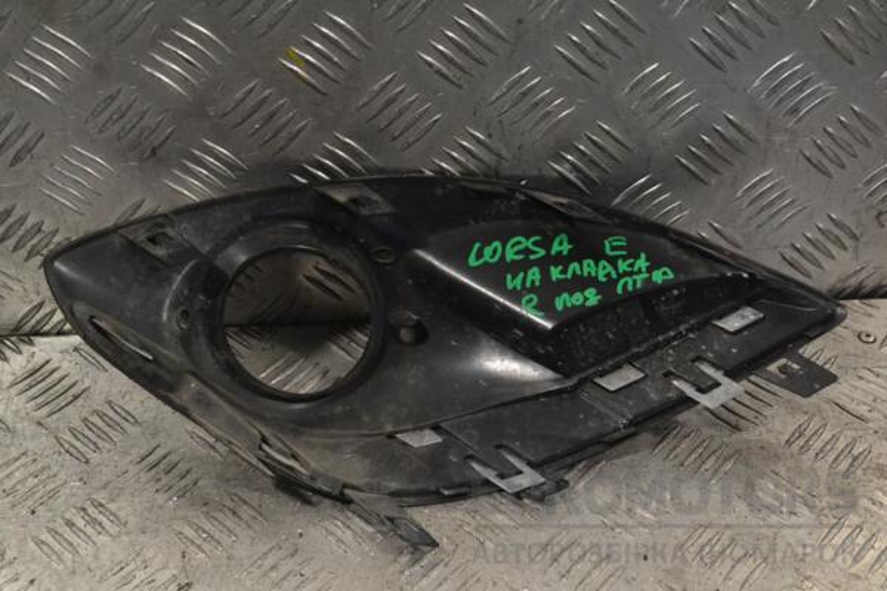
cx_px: 444
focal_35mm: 52
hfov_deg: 37.9
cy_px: 296
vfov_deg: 25.8
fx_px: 1293
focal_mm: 35
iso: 3200
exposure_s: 1/320
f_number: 9
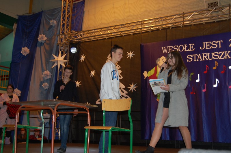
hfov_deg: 42.4
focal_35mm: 46
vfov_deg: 28.9
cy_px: 76
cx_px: 116
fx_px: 298
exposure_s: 1/60
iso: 400
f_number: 4.5
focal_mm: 31
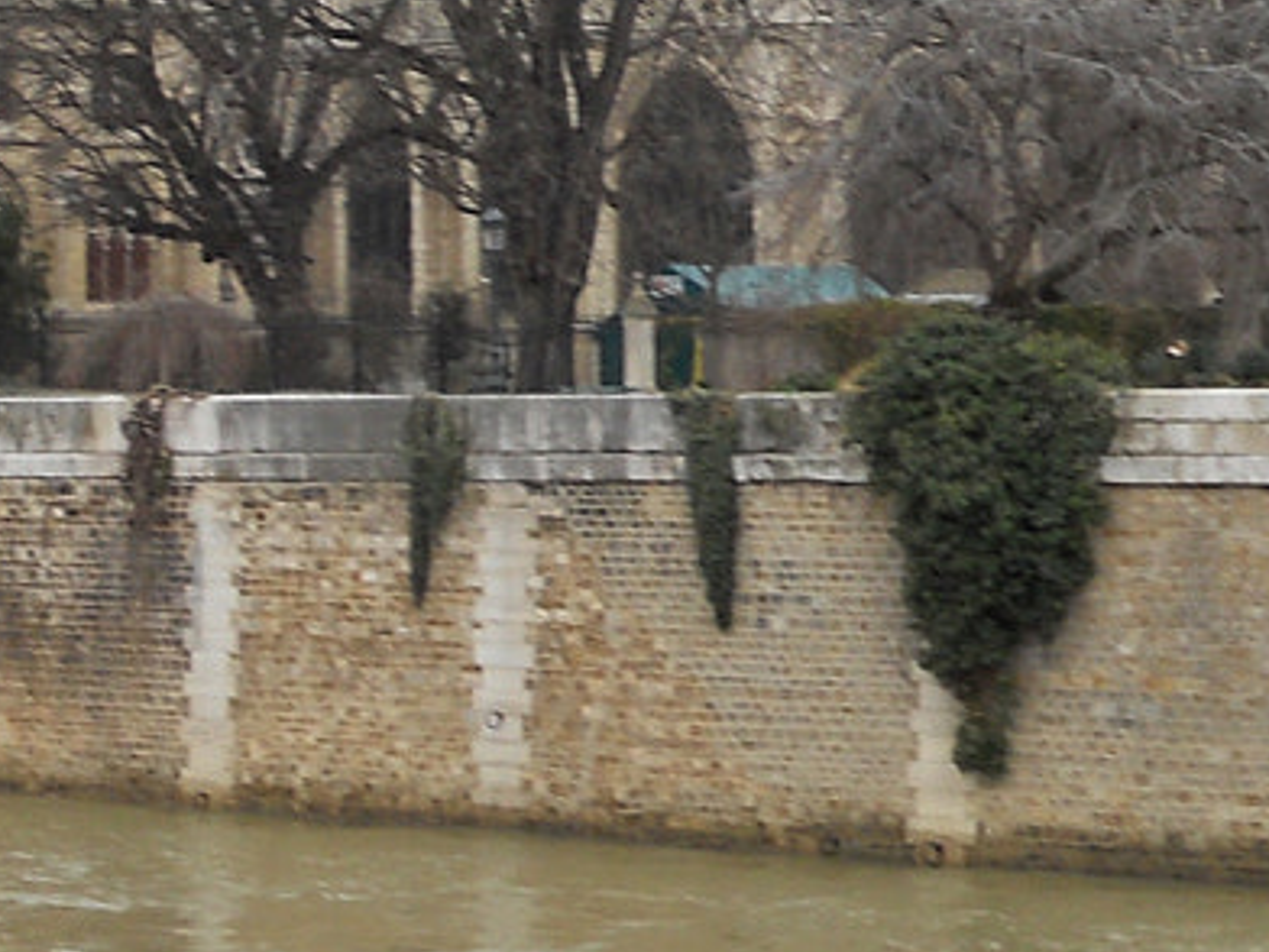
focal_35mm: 155
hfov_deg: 12.7
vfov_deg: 9.6
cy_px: 359
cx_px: 214
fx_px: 5682
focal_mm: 6.9
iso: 80
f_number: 3.9
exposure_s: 1/80
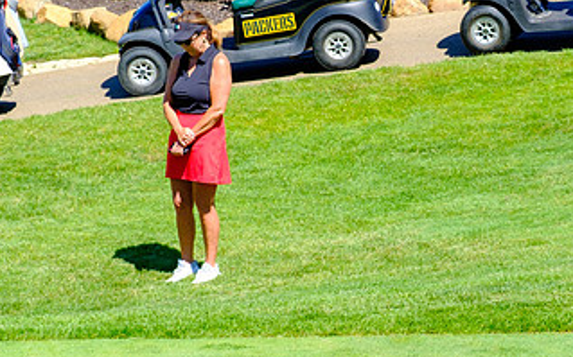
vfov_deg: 8.5
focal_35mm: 154
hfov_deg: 13.6
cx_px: 336
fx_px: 2404
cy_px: 100
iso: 200
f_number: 8
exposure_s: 1/250
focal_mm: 55
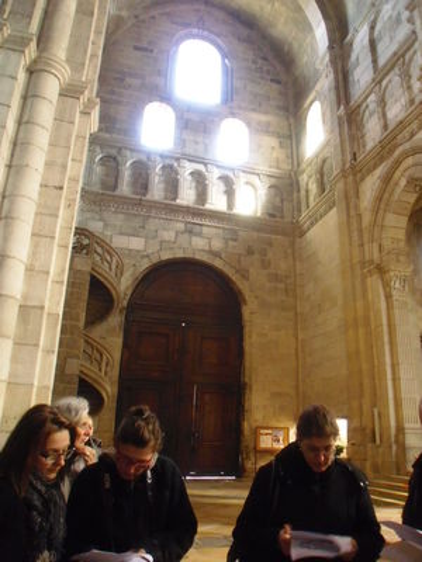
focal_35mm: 28
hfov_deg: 49.7
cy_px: 281
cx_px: 211
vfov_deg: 63.4
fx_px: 455
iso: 400
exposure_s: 1/10
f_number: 2.6
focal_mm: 4.65
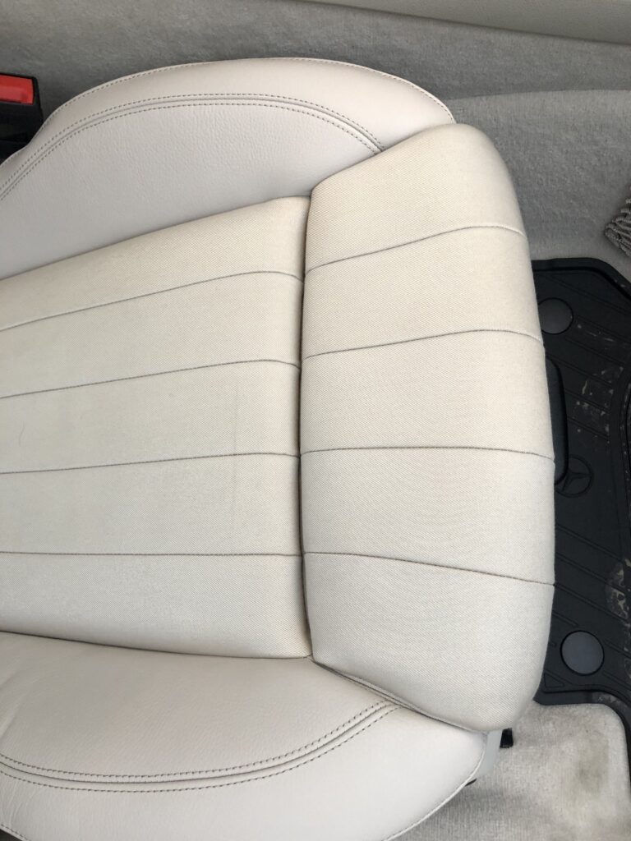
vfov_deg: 63.4
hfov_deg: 49.7
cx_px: 316
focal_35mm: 28
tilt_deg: -74.6
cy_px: 420
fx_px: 681
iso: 32
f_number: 1.8
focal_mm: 4
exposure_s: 1/31
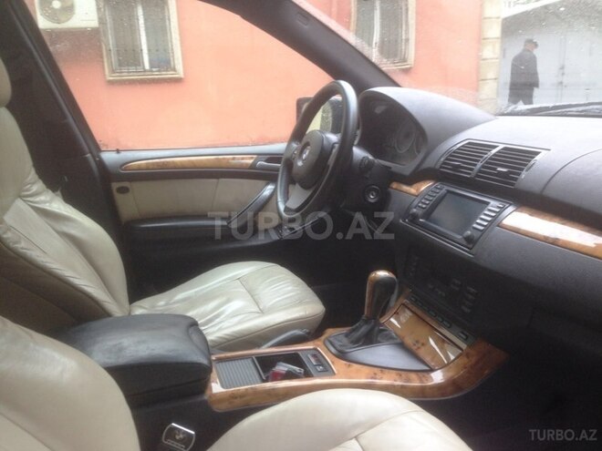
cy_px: 226
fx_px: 574
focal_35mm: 33
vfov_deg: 42.9
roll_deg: +2.2
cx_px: 301
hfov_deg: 55.4
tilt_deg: -15.4
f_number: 2.4
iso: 64
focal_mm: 4.12
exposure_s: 1/20
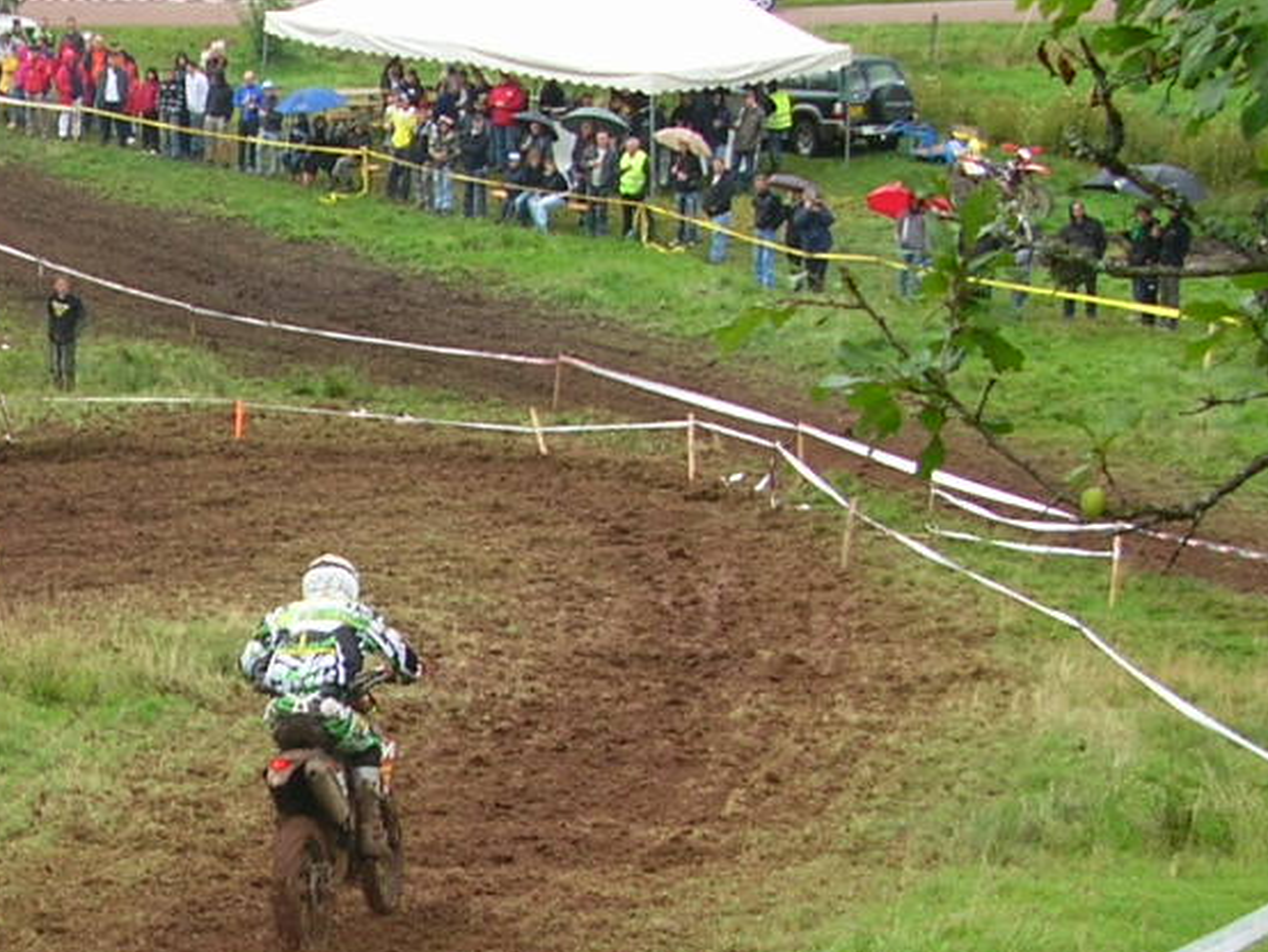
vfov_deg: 14.5
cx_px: -176
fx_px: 3701
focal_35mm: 101
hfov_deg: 18.6
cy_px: 803
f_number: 2.8
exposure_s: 1/205
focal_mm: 5.8
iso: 50
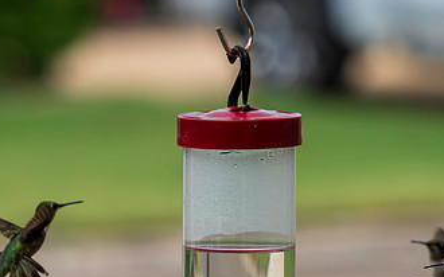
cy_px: 199
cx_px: 228
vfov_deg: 2.6
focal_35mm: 507
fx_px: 6133
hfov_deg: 4.1
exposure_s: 1/4000
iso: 1250
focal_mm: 180
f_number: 6.3
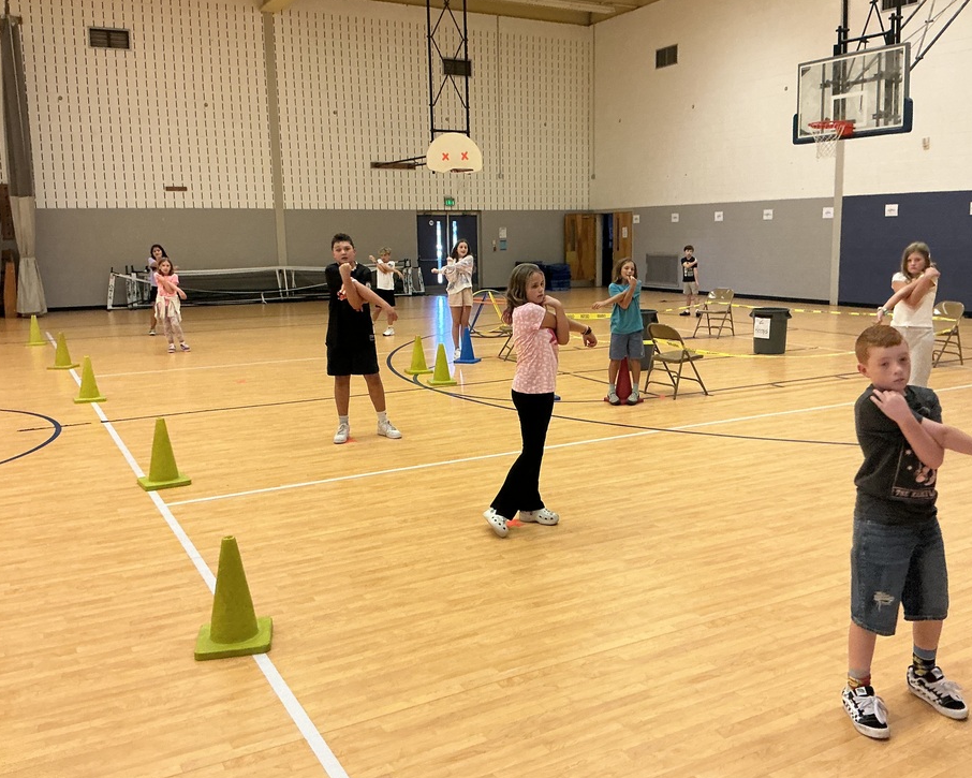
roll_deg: +1.1
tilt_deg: -9.2
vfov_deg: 45.8
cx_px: 520
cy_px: 371
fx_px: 921
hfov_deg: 55.6
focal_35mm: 32
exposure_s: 1/60
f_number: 1.8
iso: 160
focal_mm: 3
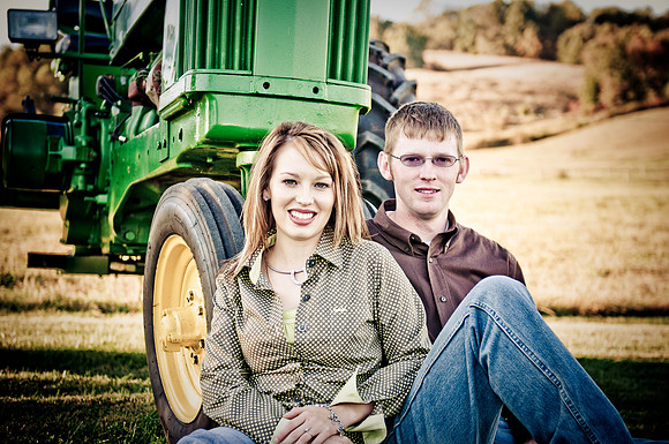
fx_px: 1336
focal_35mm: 72
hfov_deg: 28.1
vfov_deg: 18.9
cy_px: 222
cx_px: 334
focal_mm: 48
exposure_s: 1/250
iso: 160
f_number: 2.8
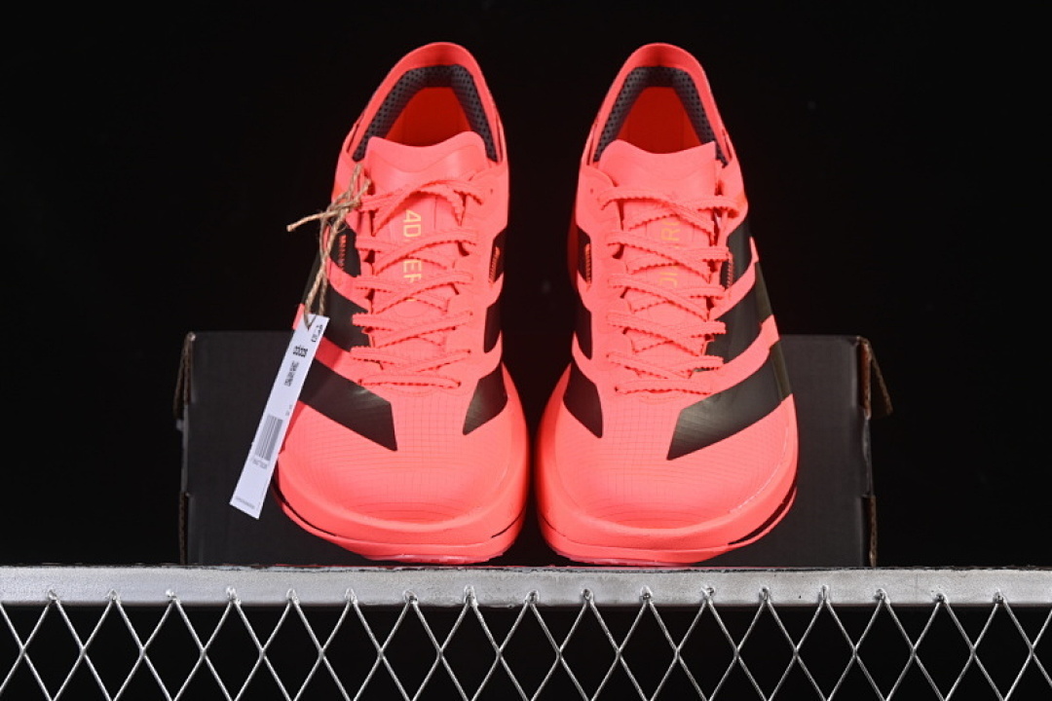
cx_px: 526
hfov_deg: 27.0
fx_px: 2191
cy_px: 350
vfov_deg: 18.2
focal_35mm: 75
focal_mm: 50
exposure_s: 1/80
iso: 160
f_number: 8
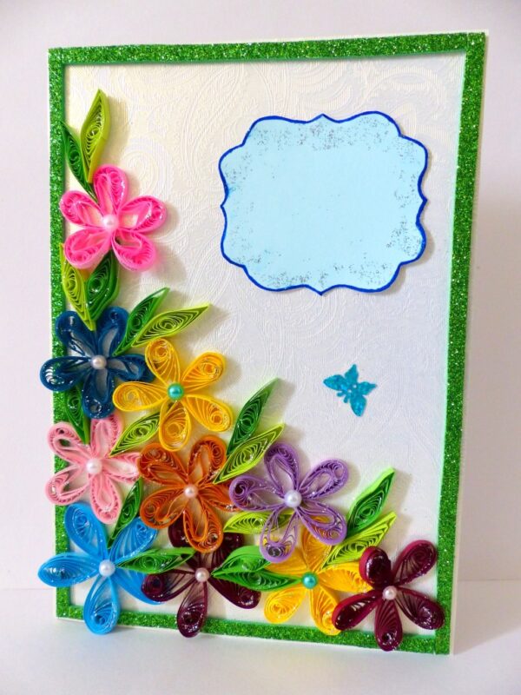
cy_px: 348
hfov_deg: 54.9
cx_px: 260
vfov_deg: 69.4
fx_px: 502
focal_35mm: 25
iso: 400
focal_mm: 4.5
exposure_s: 1/30
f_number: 2.8
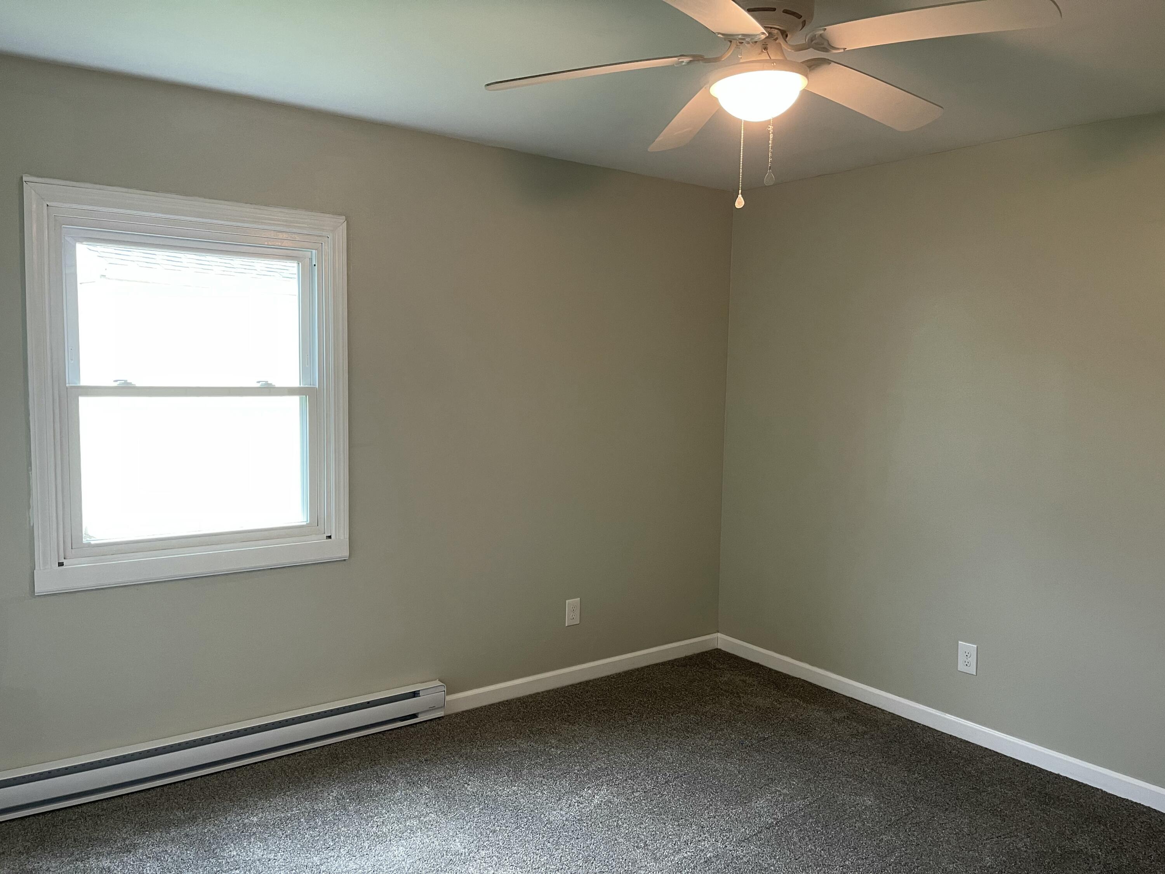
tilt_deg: -5.4
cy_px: 437
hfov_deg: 69.4
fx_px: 841
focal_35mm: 25
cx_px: 582
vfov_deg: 54.9
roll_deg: -1.6
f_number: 1.6
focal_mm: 5.1
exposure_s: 1/60
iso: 250
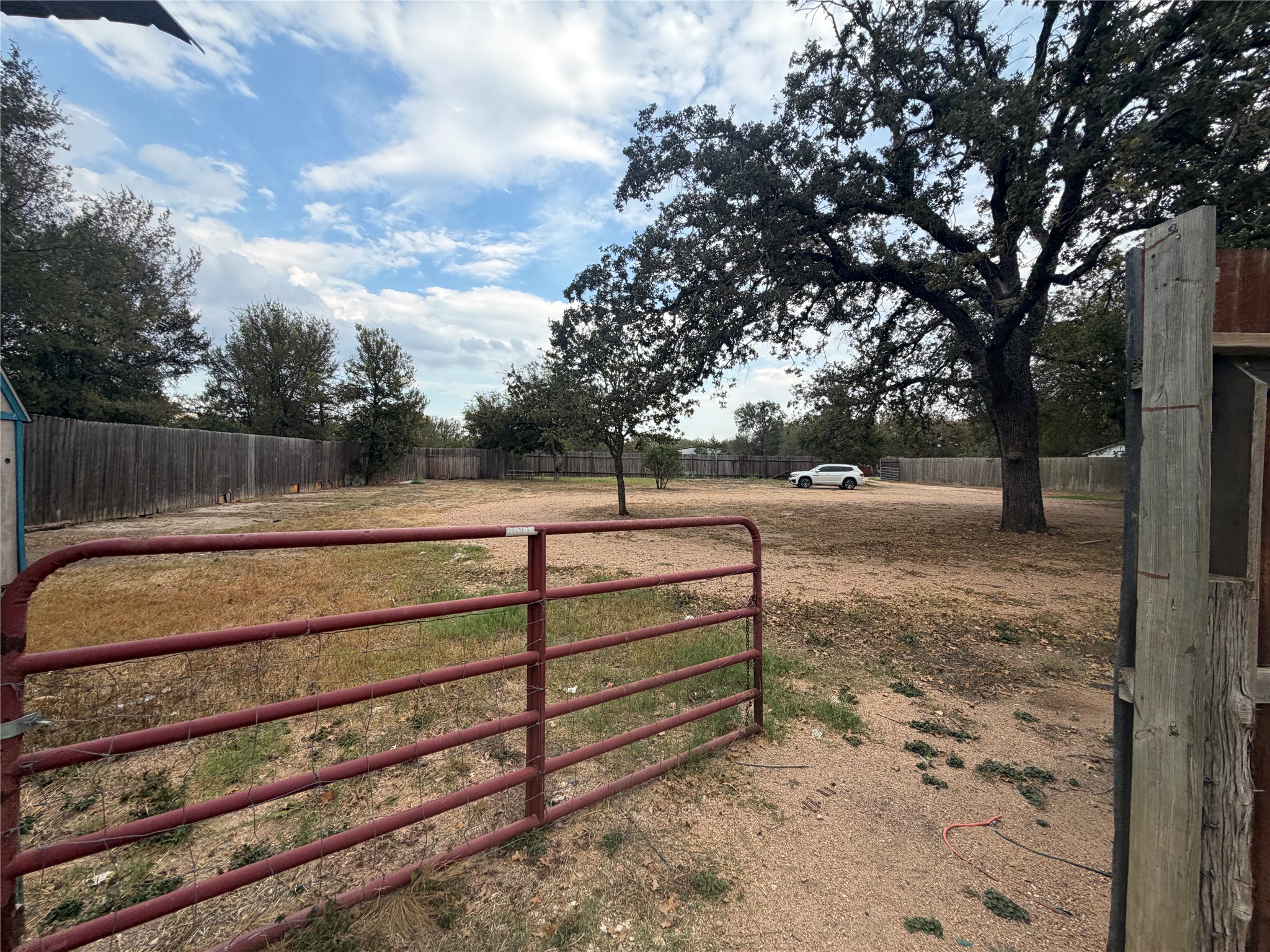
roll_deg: +1.0
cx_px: 635
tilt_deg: +1.1
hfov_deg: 102.1
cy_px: 476
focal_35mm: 14
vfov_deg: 85.7
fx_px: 514
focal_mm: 2.22
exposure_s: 1/502
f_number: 2.2
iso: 50
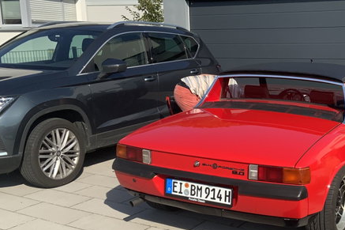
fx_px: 508
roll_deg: +0.5
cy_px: 152
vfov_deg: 25.4
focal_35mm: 53
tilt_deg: -11.1
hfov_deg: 36.4
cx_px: 272
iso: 20
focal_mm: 3
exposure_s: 1/2320
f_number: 1.8
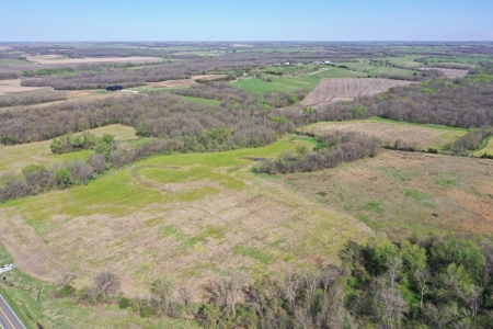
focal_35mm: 28
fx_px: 383
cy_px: 164
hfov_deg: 65.5
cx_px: 246
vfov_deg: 46.4
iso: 100
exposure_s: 1/400
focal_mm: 10.26
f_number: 5.6
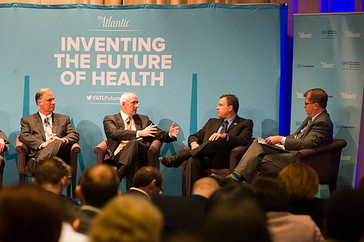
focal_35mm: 186
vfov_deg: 7.4
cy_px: 139
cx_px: 144
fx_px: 1879
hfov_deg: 11.1
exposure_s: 1/160
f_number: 3.5
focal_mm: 150
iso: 2500
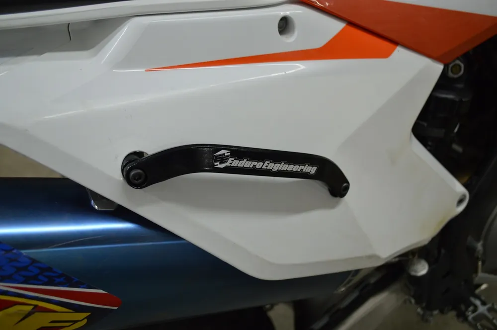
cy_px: 165
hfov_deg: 57.3
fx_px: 455
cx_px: 248
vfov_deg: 39.9
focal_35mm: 33
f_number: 4
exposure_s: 1/60
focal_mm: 22
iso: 640
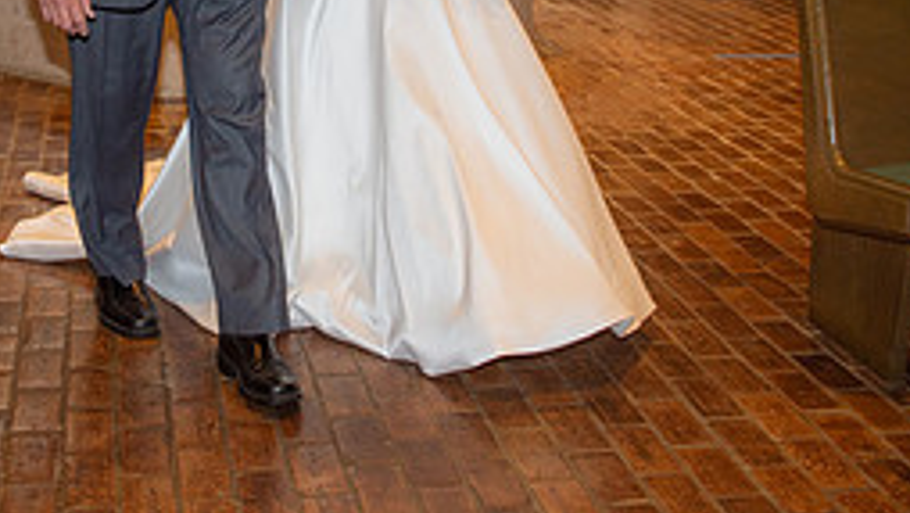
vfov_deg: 17.4
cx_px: 283
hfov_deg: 31.1
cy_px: -54
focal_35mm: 67
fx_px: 1617
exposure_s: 1/160
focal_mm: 28
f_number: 5.6
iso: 1250
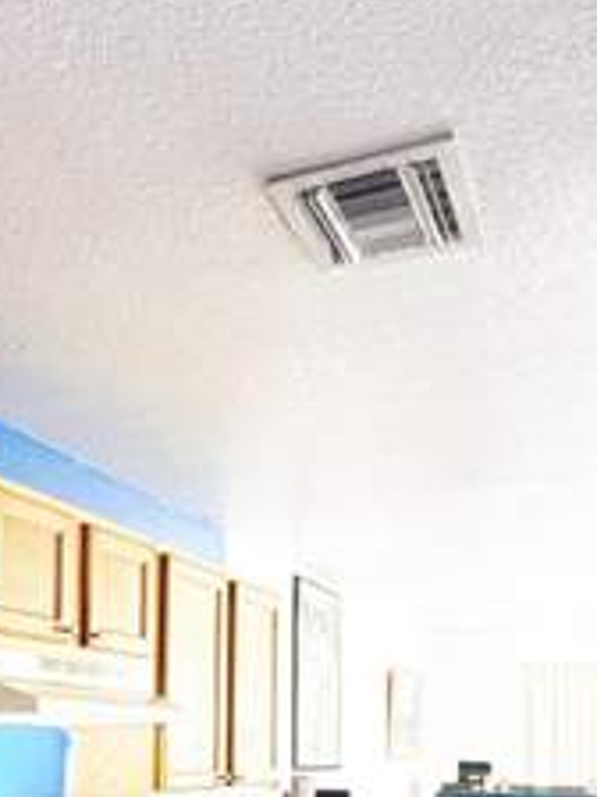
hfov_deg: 36.0
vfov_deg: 43.5
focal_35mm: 40
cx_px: 288
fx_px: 920
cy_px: 690
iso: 320
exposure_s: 1/60
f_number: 2.2
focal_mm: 2.22
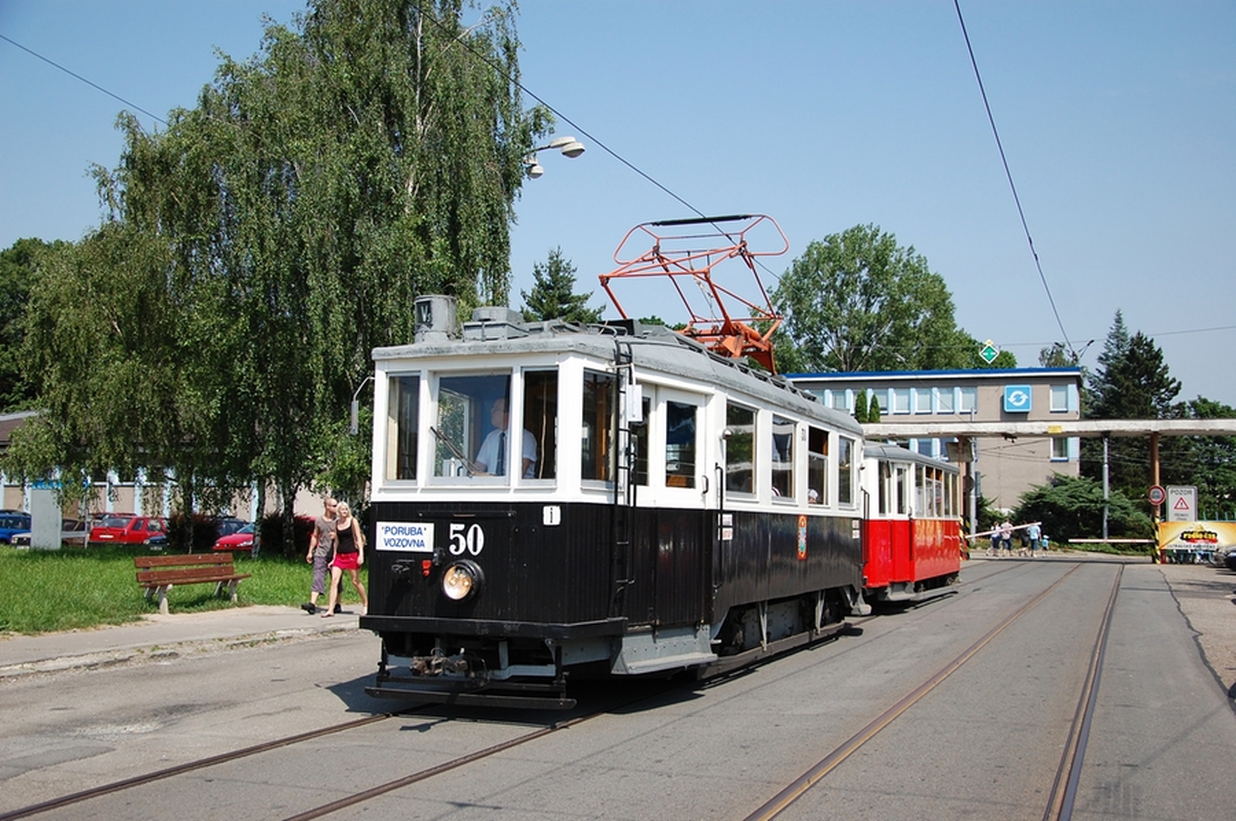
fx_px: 1286
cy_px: 410
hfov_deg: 51.3
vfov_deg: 35.4
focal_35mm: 38
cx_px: 618
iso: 200
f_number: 4.5
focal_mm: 25
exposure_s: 1/1250
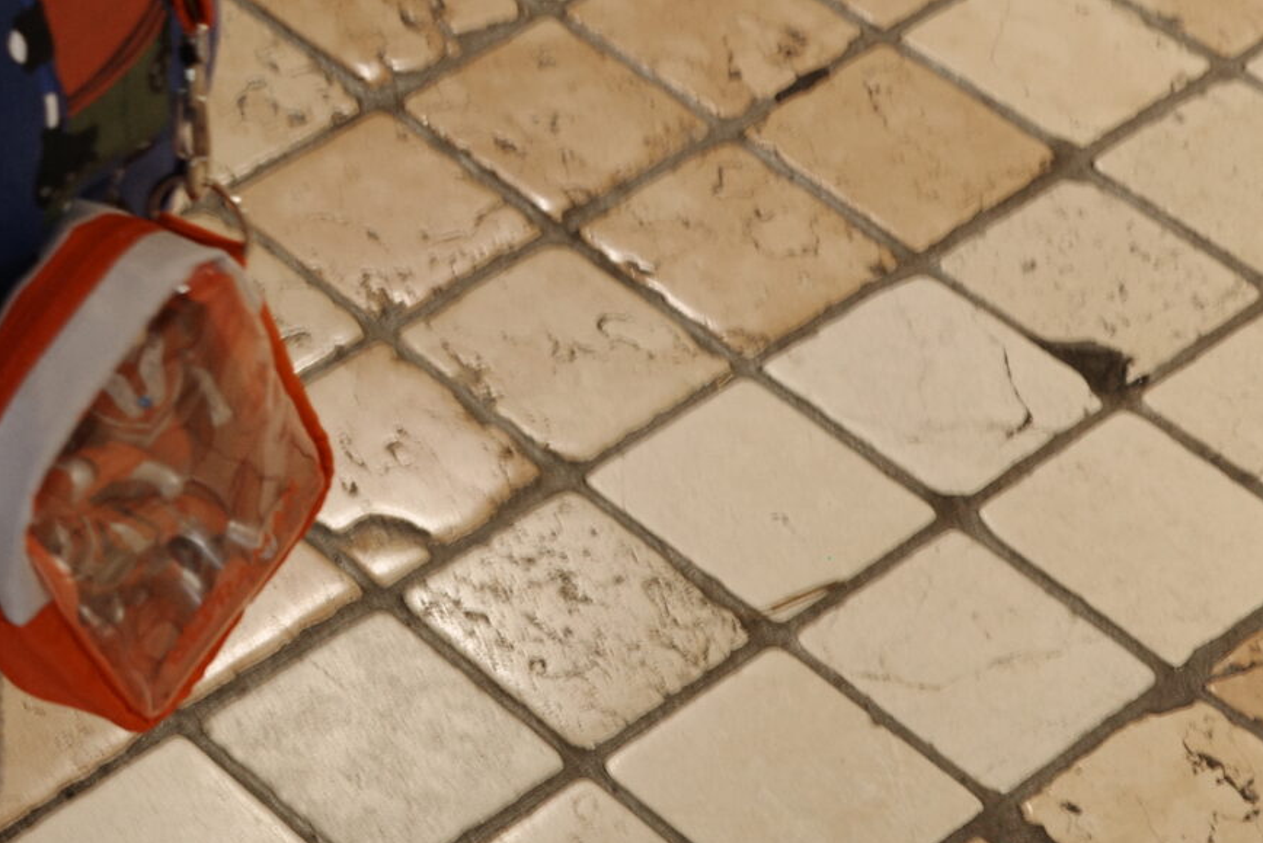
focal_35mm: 118
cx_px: -259
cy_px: -320
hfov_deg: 16.6
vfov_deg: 11.3
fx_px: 4140
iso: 250
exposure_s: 1/60
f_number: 4
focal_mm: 26
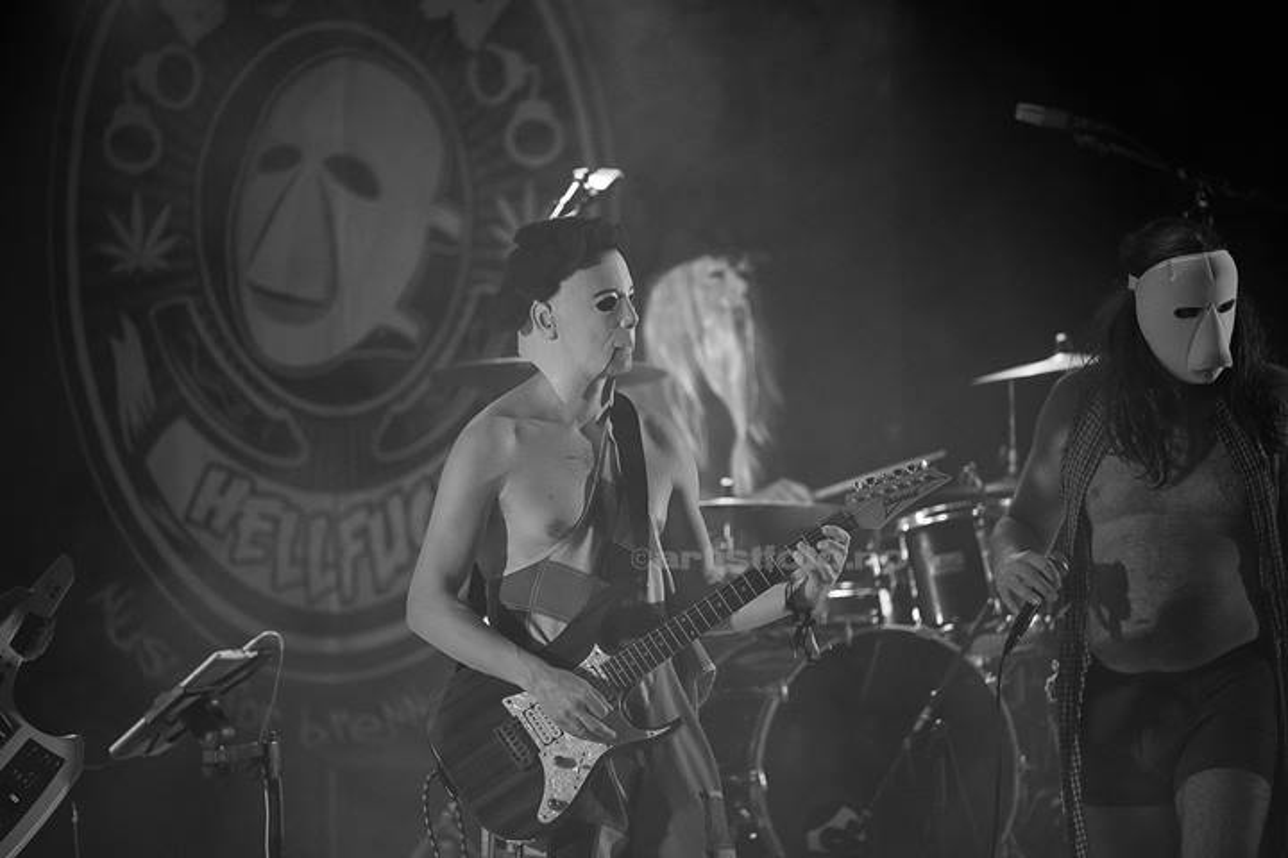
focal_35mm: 185
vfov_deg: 7.4
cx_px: 644
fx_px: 6618
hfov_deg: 11.1
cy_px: 429
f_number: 2.8
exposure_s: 1/1000
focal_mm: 185
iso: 1250
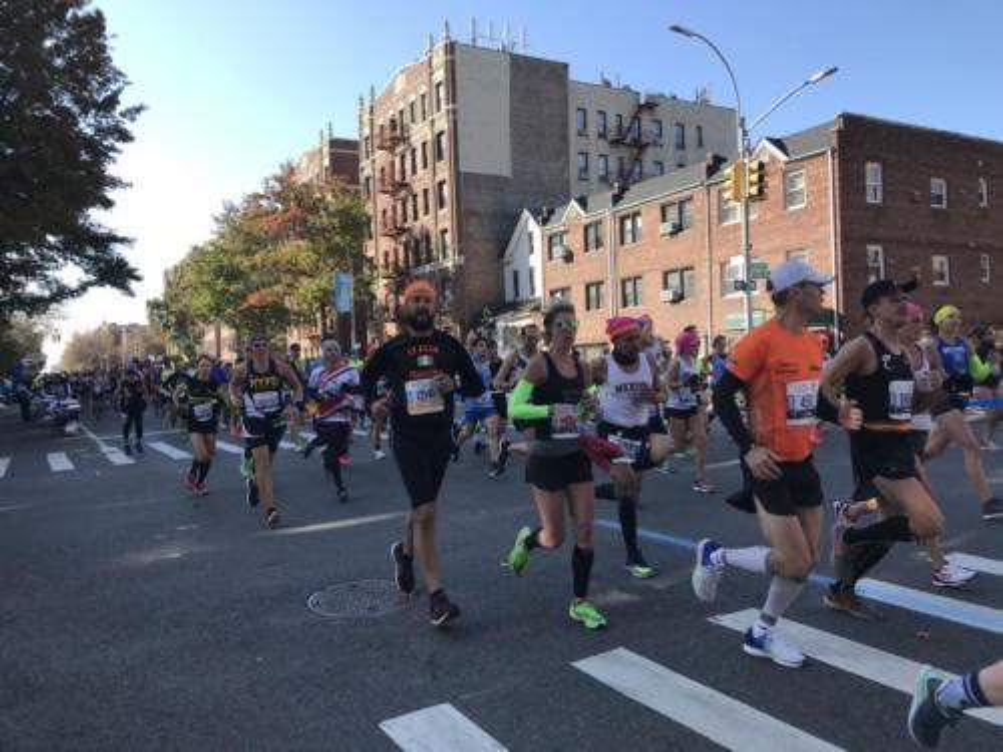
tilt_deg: +0.9
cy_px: 376
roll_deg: +1.8
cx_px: 502
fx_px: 811
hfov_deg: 63.4
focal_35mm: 28
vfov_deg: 49.7
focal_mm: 3.99
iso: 20
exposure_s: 1/855
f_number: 1.8
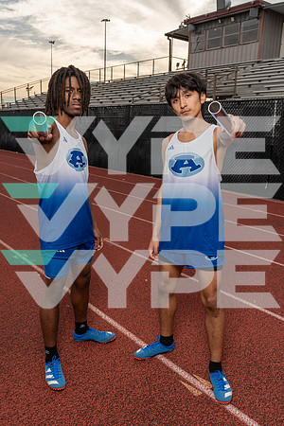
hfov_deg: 40.0
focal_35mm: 33
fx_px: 390
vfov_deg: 57.2
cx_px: 142
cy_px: 213
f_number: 8
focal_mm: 33
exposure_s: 1/200
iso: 100
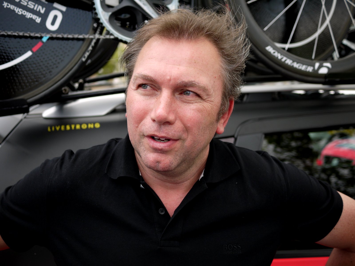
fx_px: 410
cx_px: 178
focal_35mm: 40
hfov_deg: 46.8
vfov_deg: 36.0
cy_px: 133
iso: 100
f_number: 2
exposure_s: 1/1000
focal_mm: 20
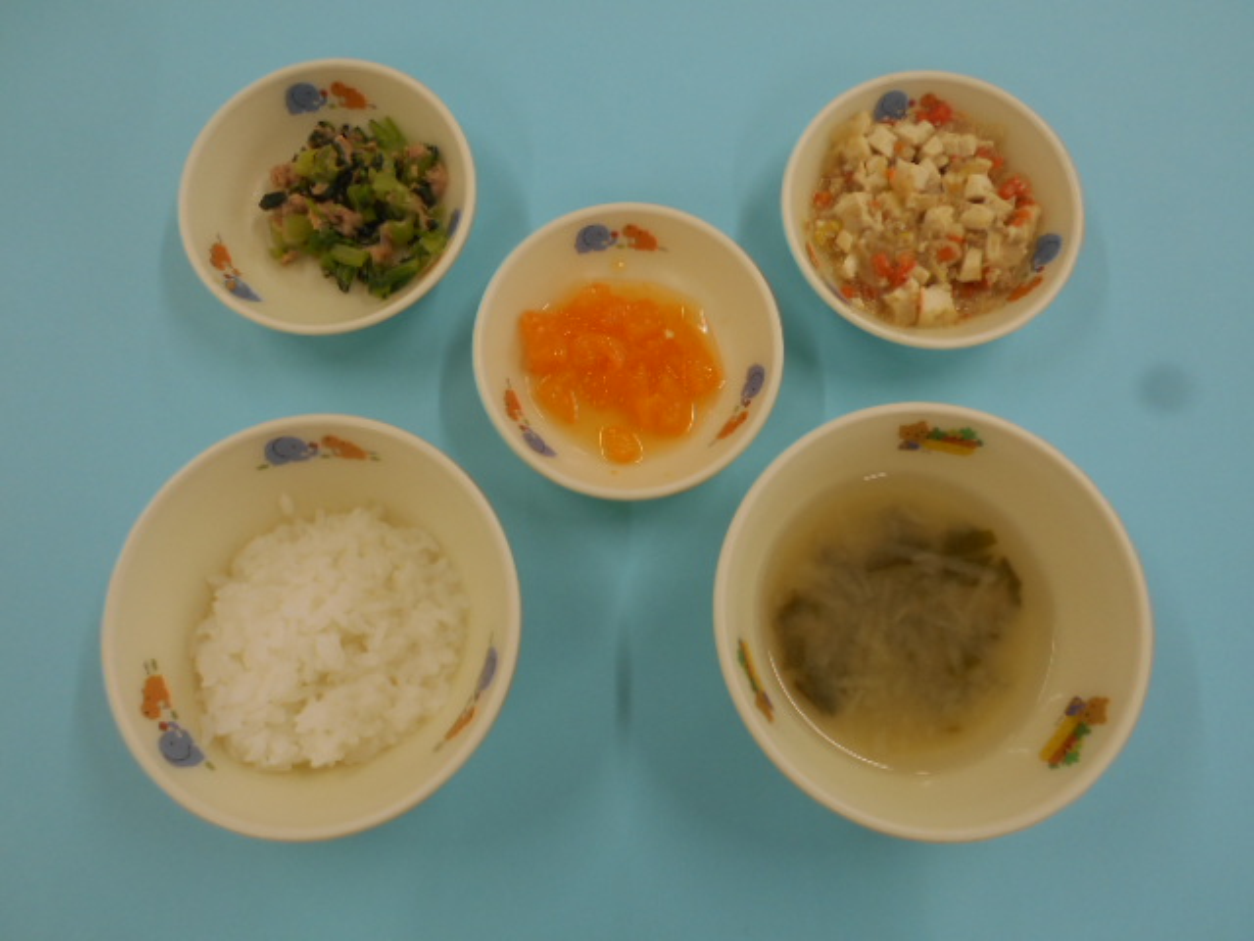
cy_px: 470
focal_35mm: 26
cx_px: 627
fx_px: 942
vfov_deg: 53.1
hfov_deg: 67.3
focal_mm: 4.6
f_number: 3.2
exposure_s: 1/80
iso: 80
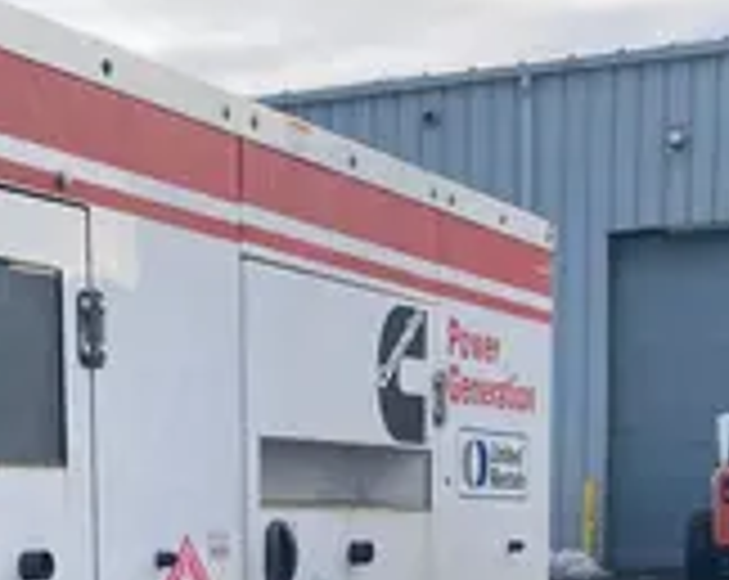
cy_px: 883
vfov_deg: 15.2
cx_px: 22
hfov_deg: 20.1
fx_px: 2003
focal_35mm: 93
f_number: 1.8
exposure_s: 1/747
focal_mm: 3.99
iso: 20
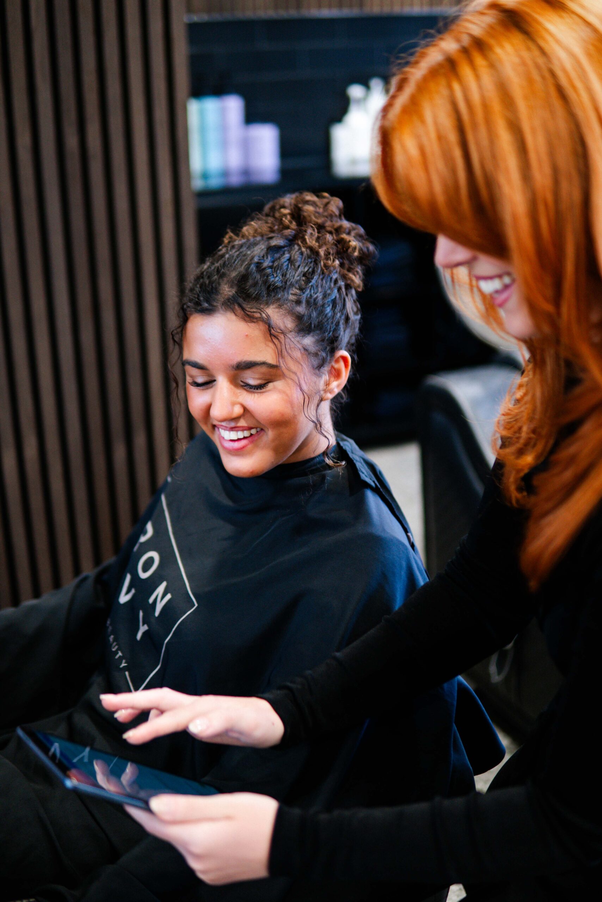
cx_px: 301
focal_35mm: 45
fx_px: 1128
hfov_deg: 29.9
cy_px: 451
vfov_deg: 43.6
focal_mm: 30
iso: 250
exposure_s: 1/250
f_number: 1.4
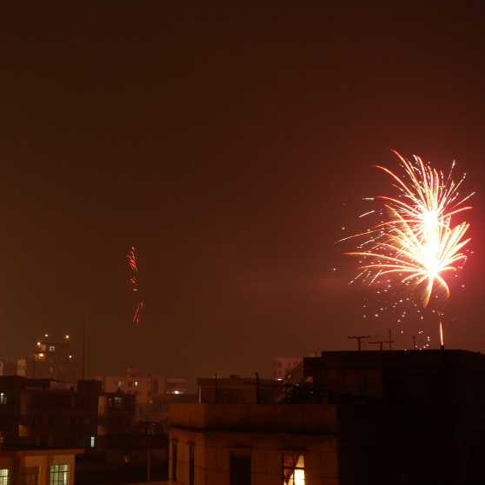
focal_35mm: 73
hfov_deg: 23.4
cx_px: 104
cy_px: 230
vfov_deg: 23.7
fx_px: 1157
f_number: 3.5
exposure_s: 4
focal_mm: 6.3
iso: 100
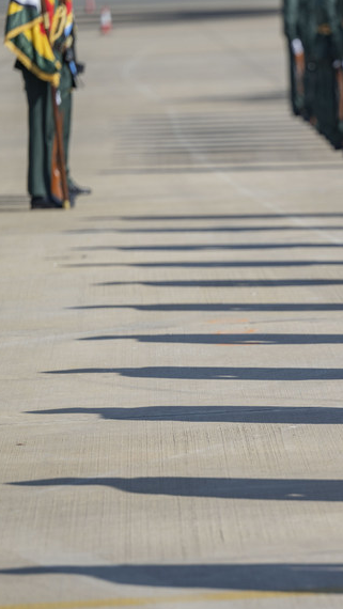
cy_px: 259
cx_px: 464
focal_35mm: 305
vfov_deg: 7.1
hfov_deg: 4.0
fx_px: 4927
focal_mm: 155
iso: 50
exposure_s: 1/1000
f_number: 3.2
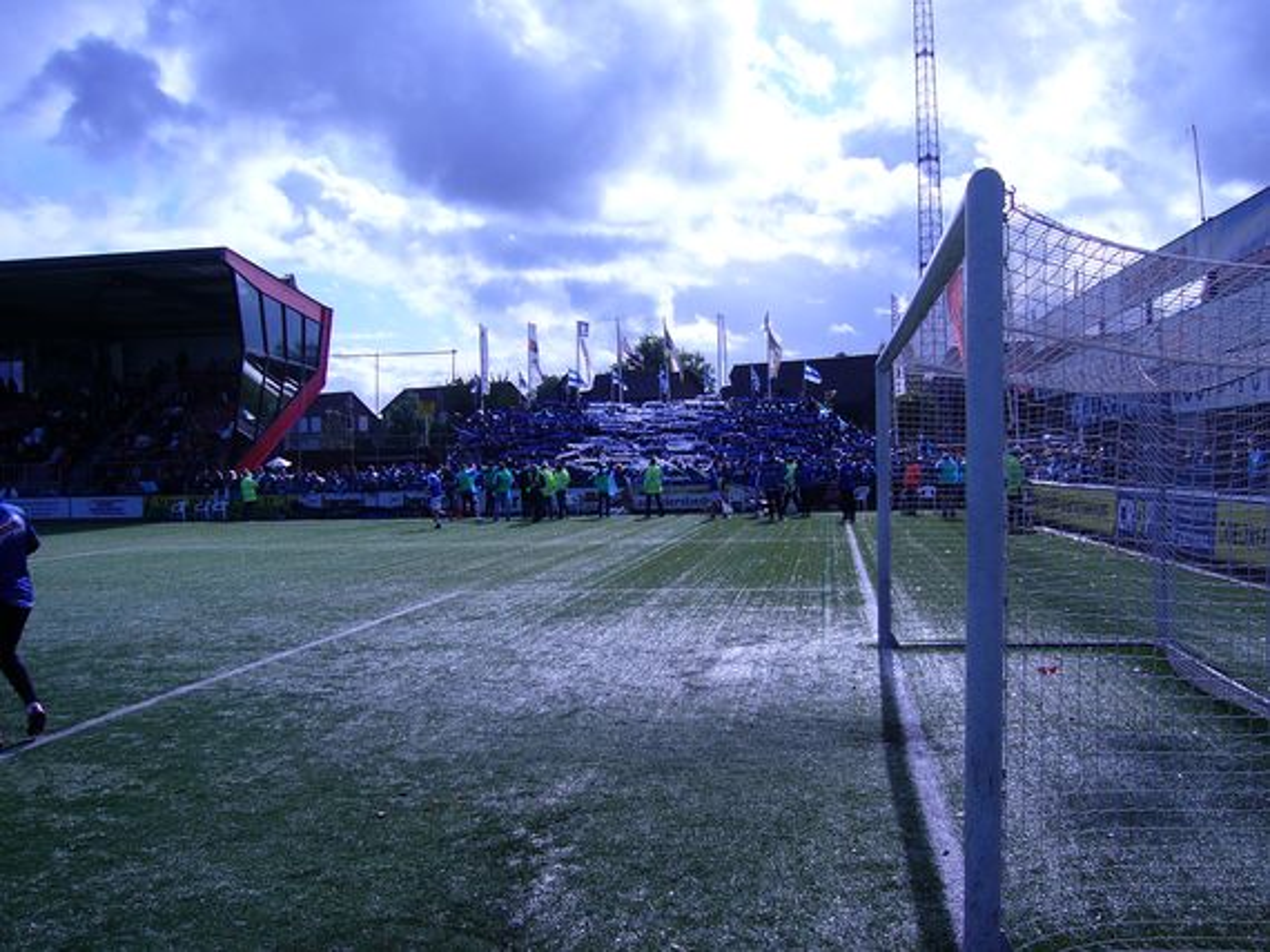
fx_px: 1284
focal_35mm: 35
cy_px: 476
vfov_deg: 40.7
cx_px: 635
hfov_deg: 52.6
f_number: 8
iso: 50
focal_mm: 5.8
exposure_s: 1/320
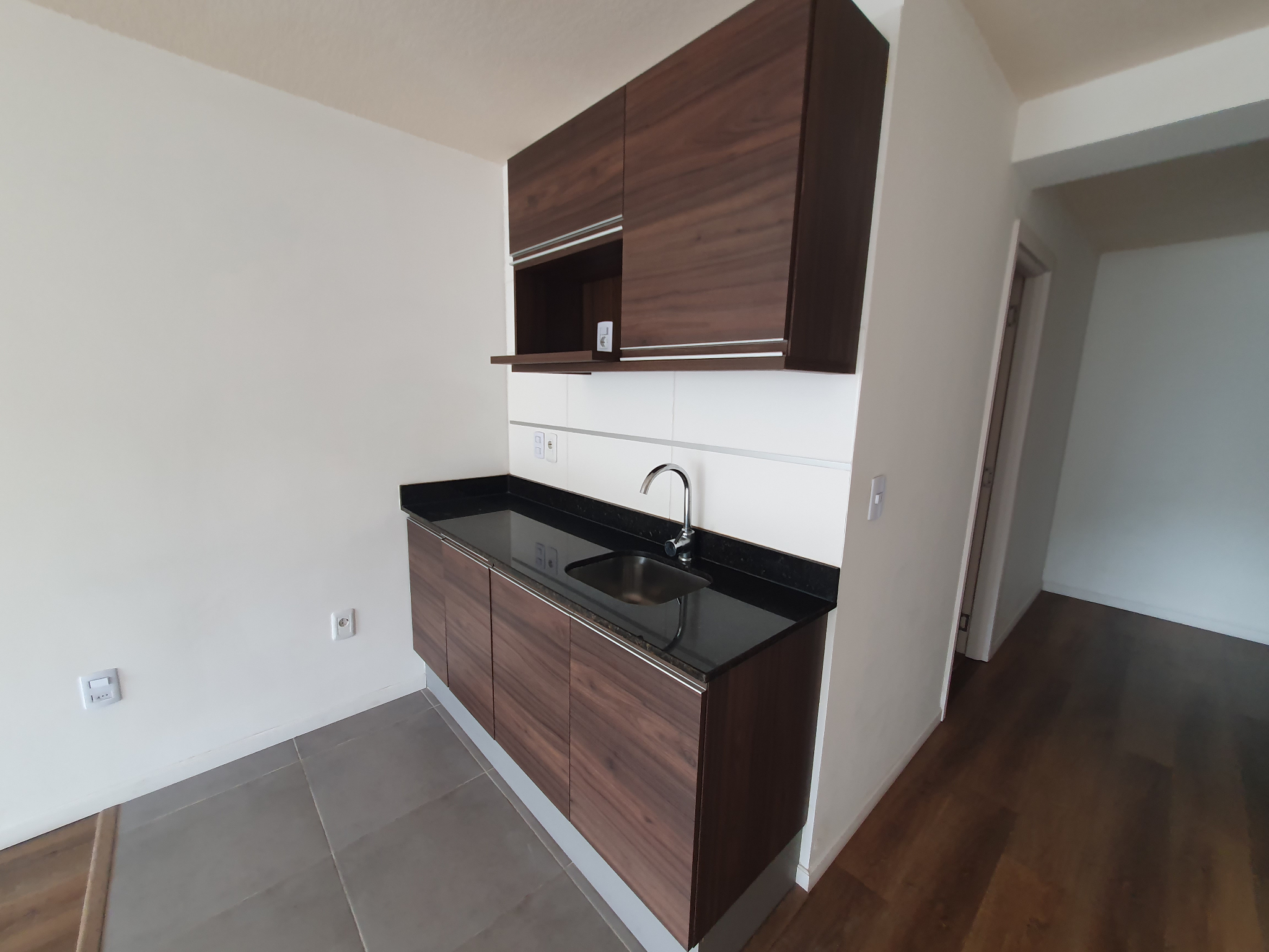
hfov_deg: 106.2
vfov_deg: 89.9
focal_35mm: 13
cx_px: 634
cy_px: 476
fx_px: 477
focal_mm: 1.8
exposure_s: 1/50
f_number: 2.2
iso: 160
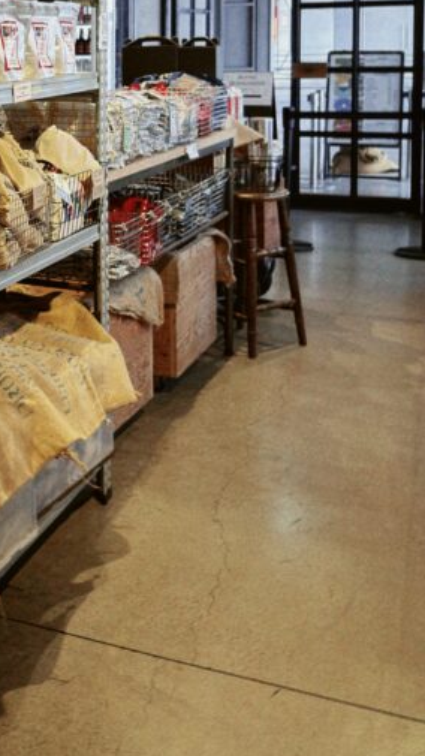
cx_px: -148
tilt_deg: -4.5
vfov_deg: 37.4
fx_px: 1062
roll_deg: +1.5
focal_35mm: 53
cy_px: 126
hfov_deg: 20.4
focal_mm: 6.76
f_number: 1.78
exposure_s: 1/60
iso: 250
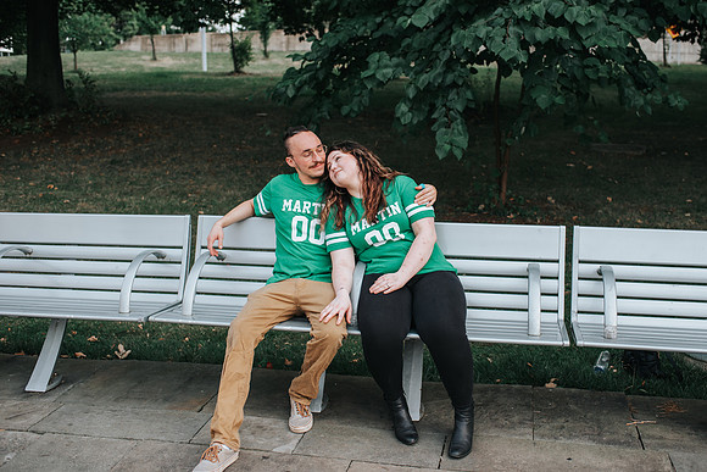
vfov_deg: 34.9
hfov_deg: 50.4
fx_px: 751
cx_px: 379
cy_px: 219
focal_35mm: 38
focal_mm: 35
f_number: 3.2
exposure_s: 1/800
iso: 500
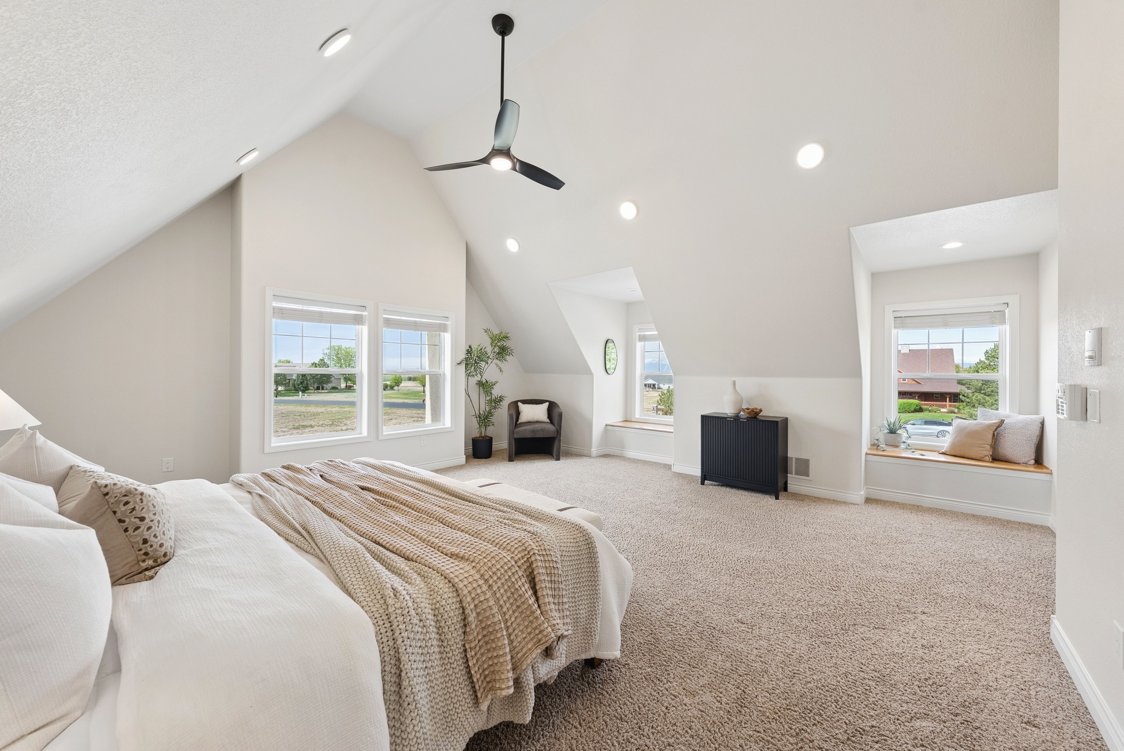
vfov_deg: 85.5
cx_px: 562
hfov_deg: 108.3
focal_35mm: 13
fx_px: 406
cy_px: 376
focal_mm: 13
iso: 640
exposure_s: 1/125
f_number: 8
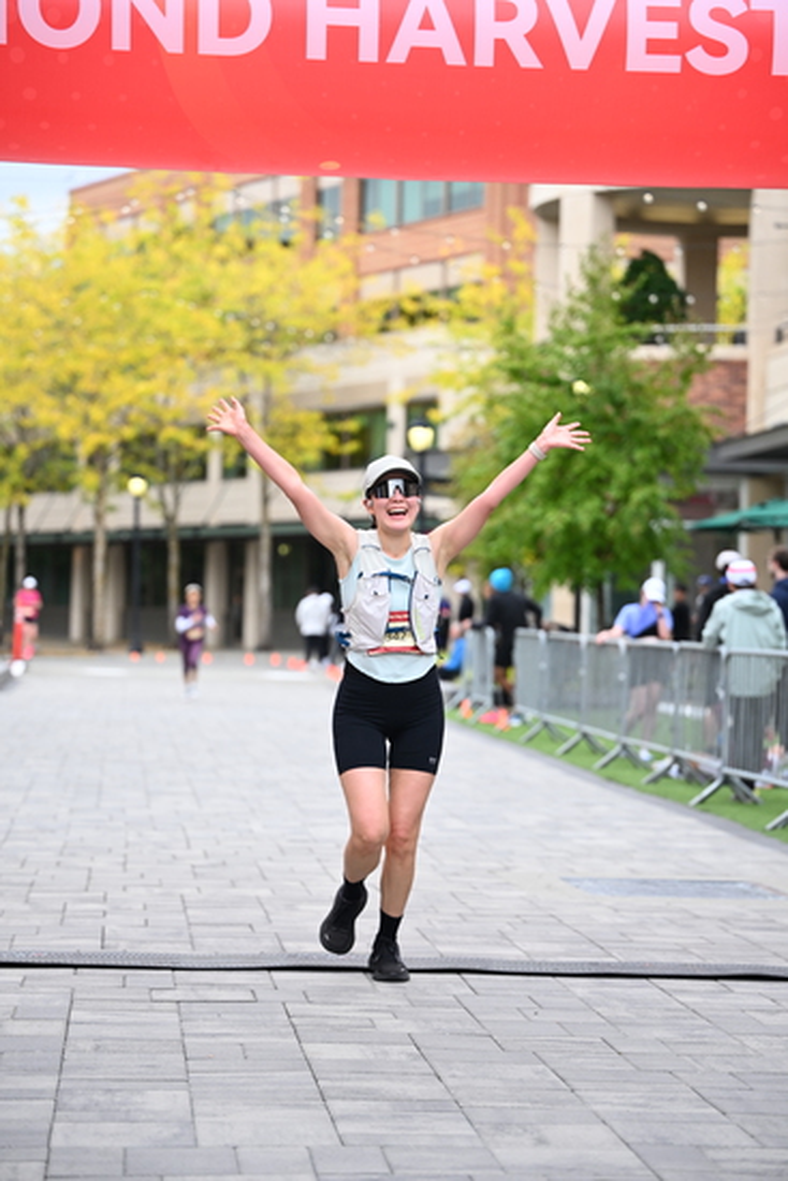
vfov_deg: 21.9
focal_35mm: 93
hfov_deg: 14.7
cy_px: 590
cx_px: 394
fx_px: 3051
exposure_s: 1/2000
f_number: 2.8
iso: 640
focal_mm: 93
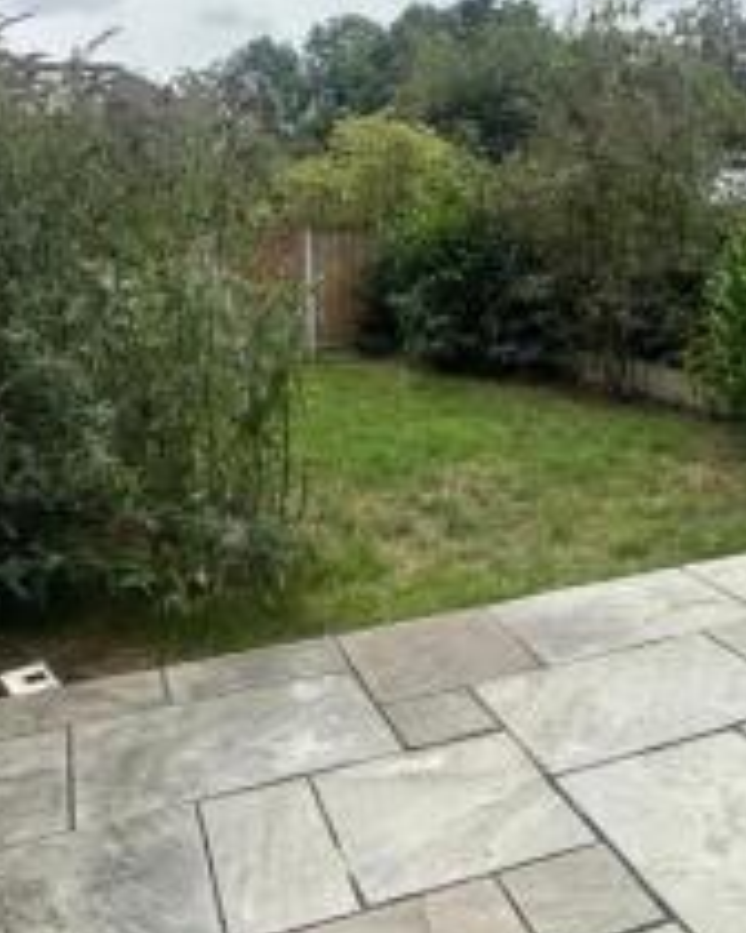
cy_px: 255
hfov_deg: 38.8
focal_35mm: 38
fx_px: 1049
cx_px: 482
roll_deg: +0.9
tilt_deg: -3.6
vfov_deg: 46.5
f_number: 2.2
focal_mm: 2.22
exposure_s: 1/807
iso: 40
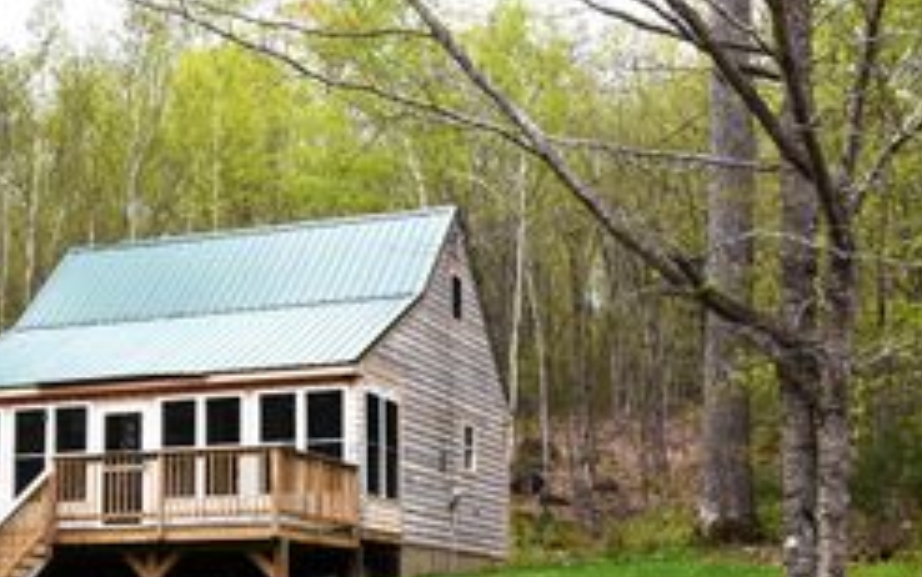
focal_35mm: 62
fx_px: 1559
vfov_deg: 20.9
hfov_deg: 32.6
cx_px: 277
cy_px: 410
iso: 320
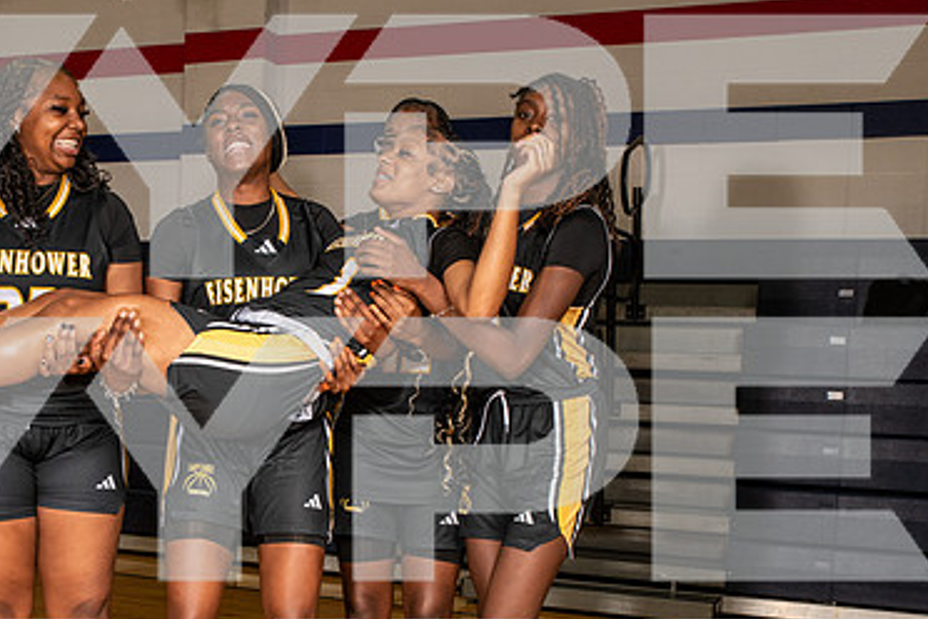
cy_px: 451
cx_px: 304
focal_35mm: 53
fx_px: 1366
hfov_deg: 37.1
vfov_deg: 25.3
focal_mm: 34
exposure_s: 1/320
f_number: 7.1
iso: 400
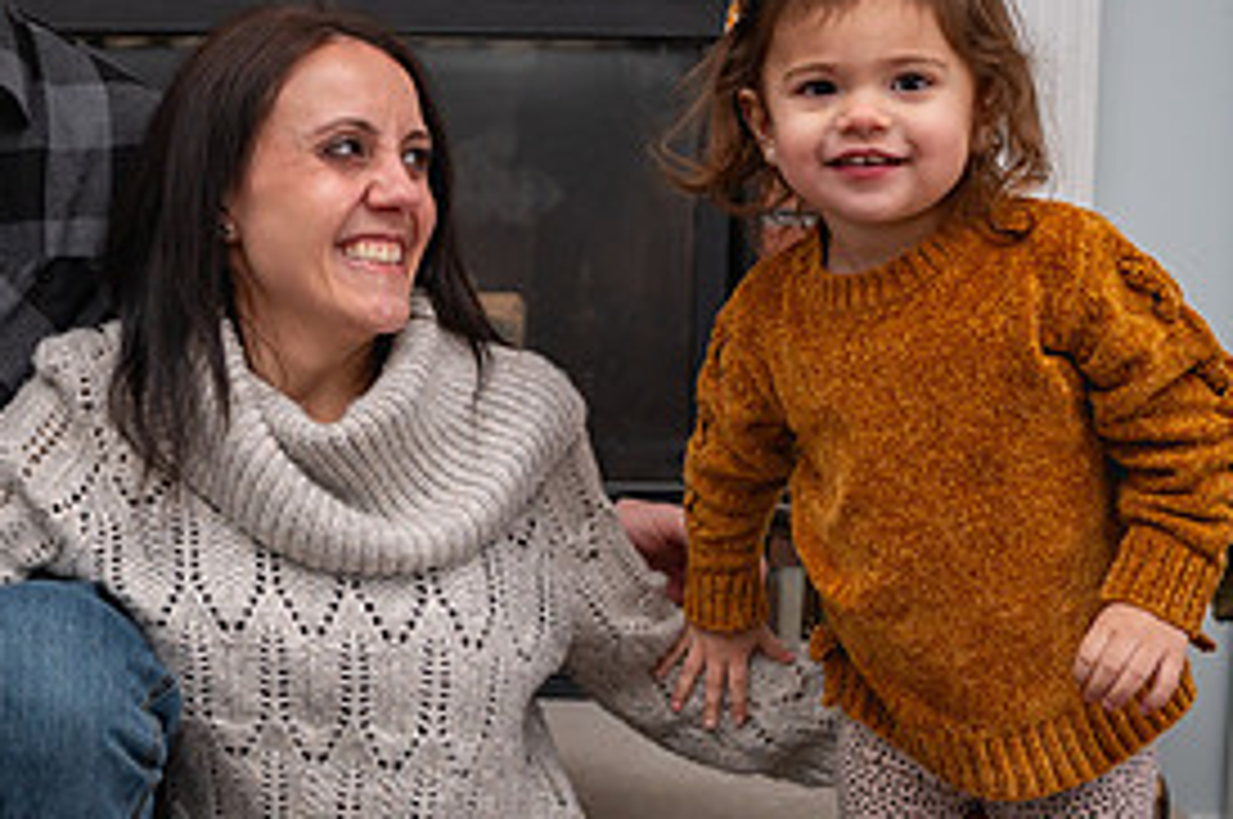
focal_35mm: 57
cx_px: 280
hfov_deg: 34.2
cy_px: 301
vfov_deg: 23.7
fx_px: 1950
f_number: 2.8
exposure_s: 1/125
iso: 200
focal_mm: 24
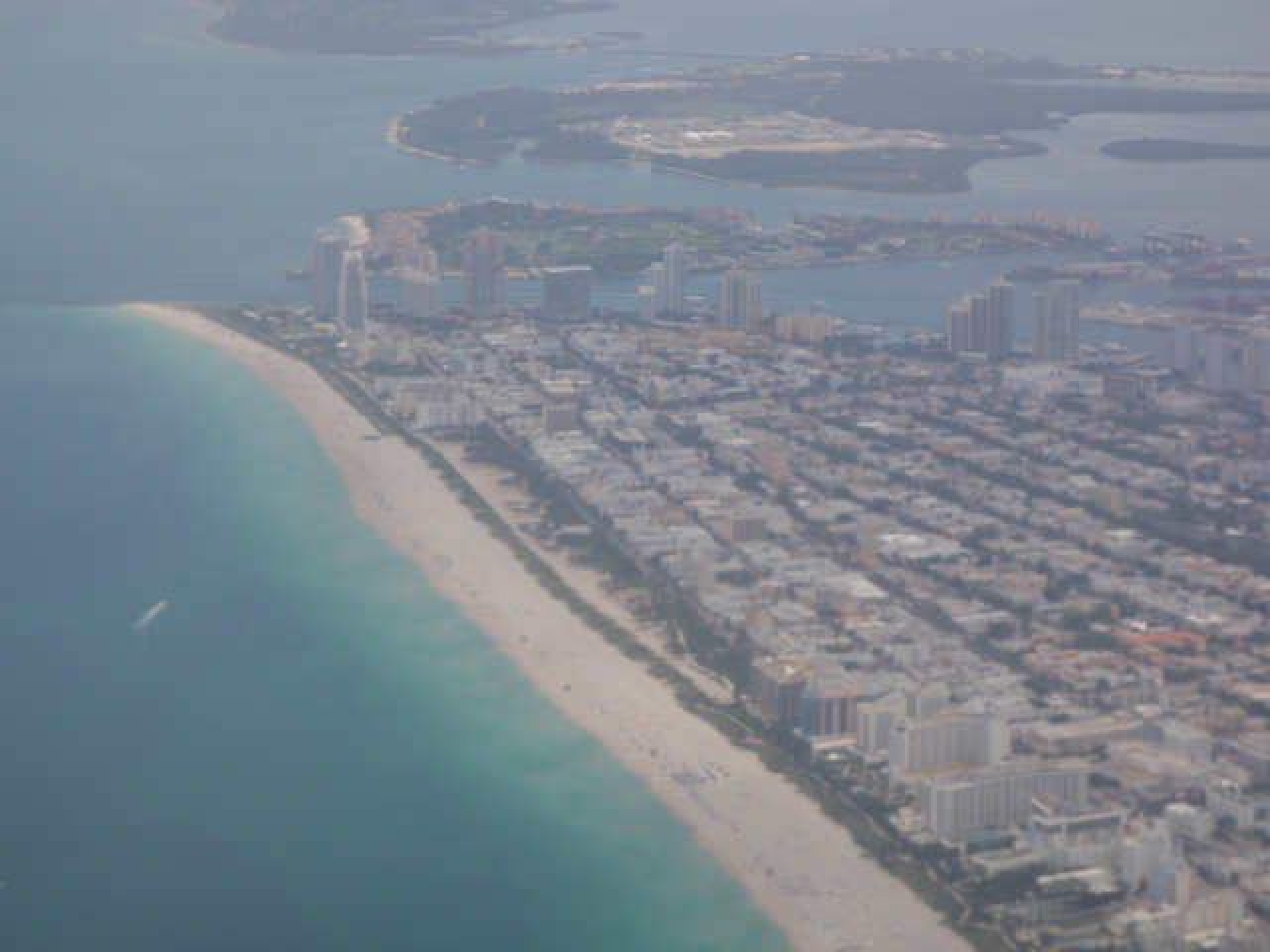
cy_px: 476
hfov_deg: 21.5
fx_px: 3339
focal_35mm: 91
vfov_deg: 16.2
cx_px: 635
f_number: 4.7
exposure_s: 1/250
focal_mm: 16.25
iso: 64
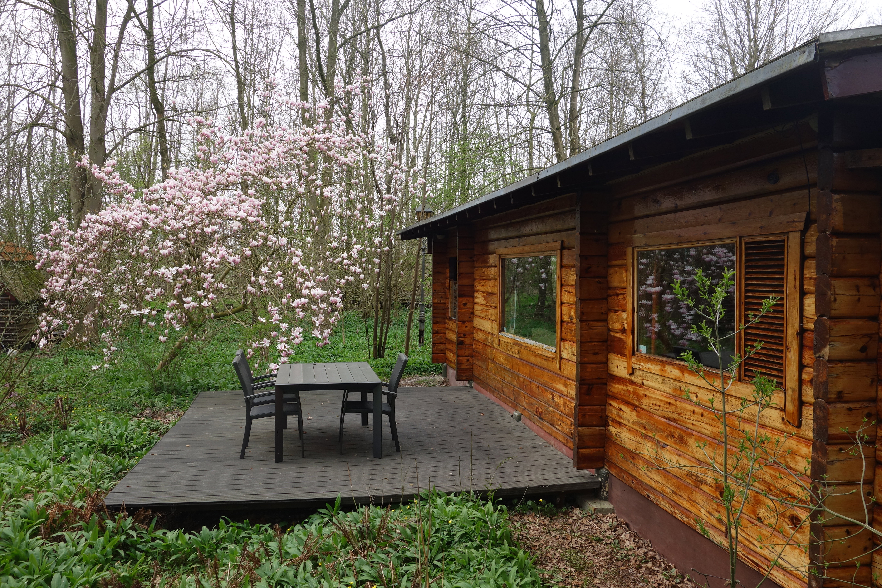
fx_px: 686
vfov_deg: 46.4
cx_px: 441
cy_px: 294
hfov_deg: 65.5
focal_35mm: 28
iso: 125
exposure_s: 1/125
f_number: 5.6
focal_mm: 10.4
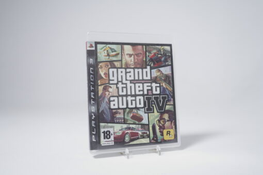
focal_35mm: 34
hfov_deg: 55.8
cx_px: 132
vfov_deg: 38.9
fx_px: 248
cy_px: 88
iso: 100
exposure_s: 1/5
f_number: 5
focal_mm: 34
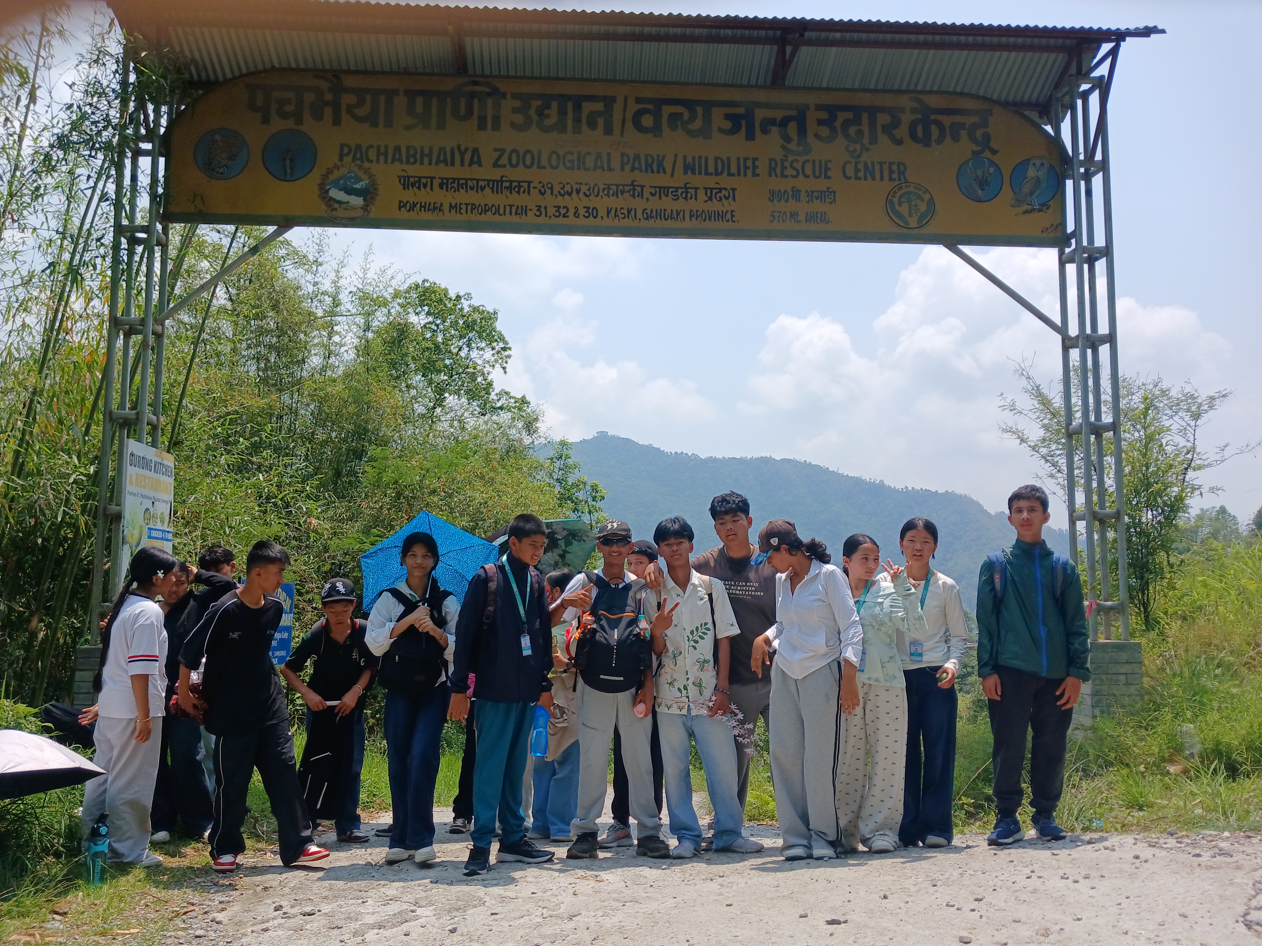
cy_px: 473
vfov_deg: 51.4
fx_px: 984
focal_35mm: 27
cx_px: 631
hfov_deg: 65.3
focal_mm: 4
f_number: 1.8
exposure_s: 1/682
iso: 20
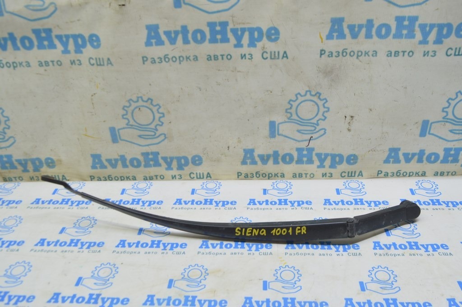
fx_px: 423
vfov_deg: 39.9
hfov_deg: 57.3
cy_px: 154
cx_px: 231
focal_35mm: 33
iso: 400
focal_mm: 22
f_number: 5.6
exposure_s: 1/20
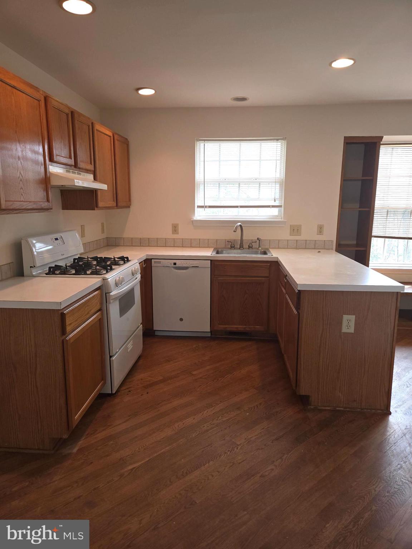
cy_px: 274
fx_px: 365
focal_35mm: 23
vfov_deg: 73.9
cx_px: 206
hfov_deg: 58.9
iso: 50
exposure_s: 1/60
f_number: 1.8
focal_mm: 5.4
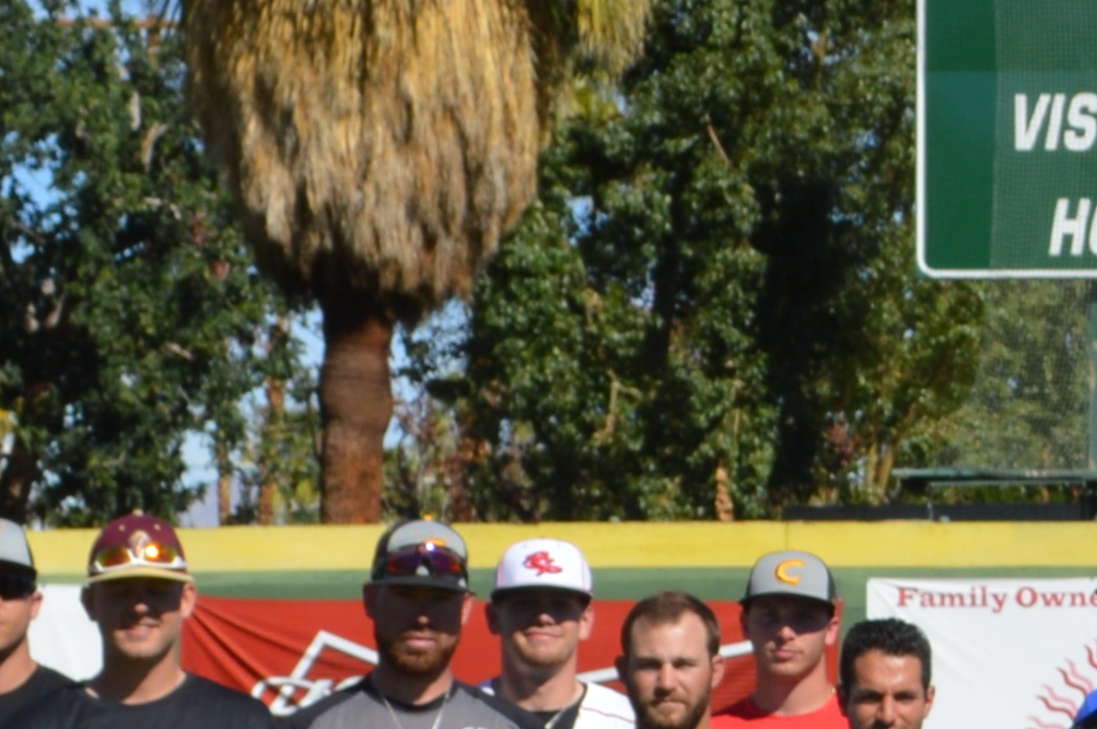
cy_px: 628
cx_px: 1573
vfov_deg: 6.3
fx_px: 6576
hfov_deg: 9.3
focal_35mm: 216
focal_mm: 24
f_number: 9
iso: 100
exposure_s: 1/320
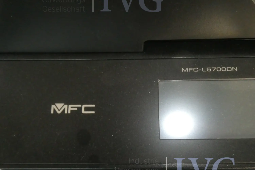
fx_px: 227
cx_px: 139
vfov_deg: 41.1
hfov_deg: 58.6
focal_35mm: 32
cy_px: 85
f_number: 3.3
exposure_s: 1/60
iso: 800
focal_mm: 4.3
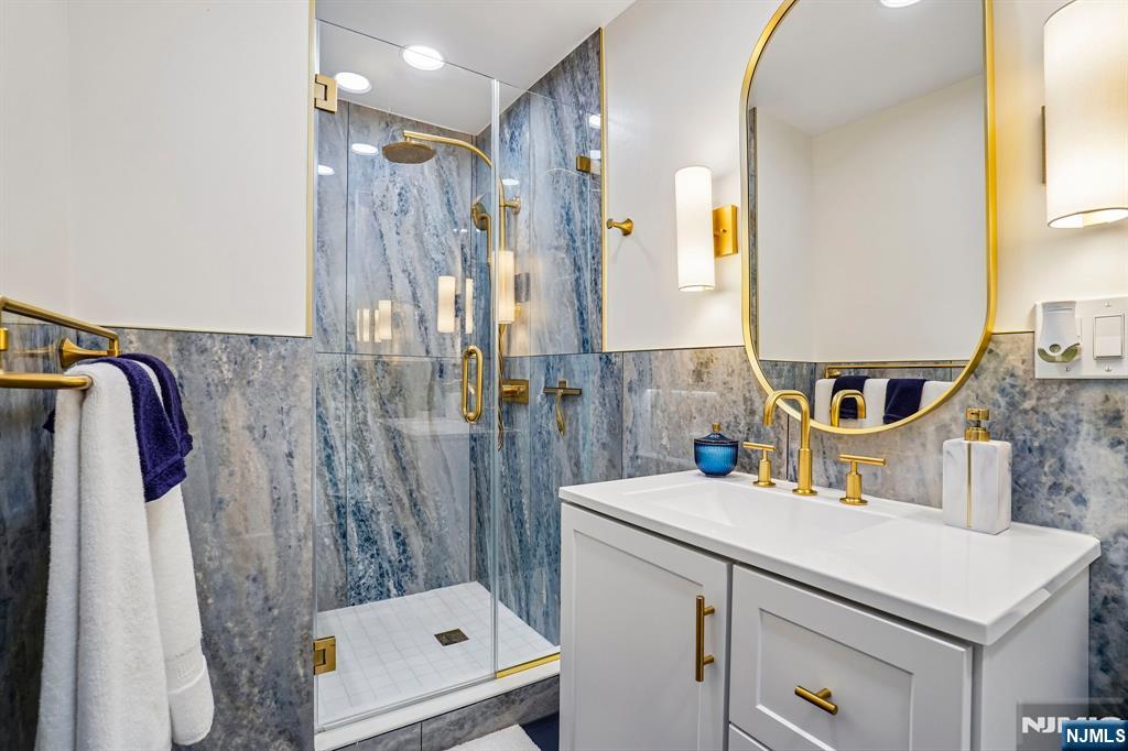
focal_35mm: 16
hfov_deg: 96.8
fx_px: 501
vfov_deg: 73.7
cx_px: 564
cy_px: 376
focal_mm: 16
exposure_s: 1/25
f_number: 8
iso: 320
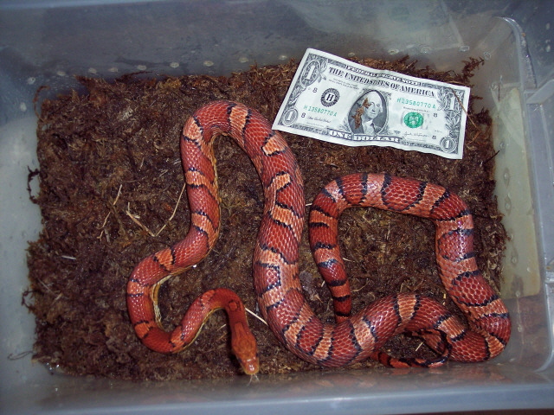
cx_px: 277
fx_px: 624
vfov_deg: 36.8
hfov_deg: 47.9
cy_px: 208
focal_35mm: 39
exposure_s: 1/60
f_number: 2.8
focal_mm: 8
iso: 140
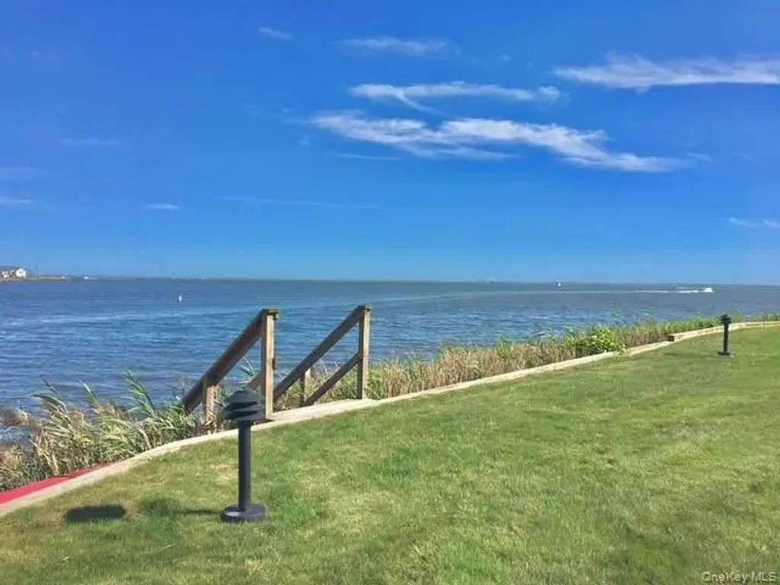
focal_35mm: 29
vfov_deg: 48.2
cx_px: 390
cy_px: 292
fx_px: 653
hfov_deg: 61.7
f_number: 2.2
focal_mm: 4.15
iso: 25
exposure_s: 1/1603
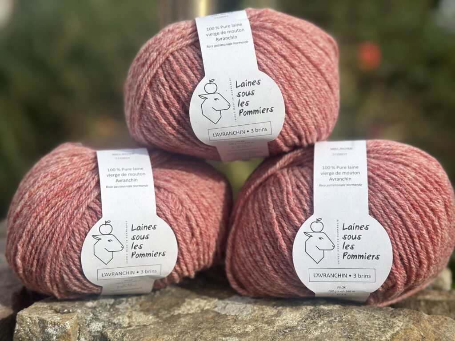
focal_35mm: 48
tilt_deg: -7.0
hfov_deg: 39.7
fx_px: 631
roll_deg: +0.0
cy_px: 170
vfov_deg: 30.3
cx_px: 228
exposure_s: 1/5000
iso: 100
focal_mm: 6.86
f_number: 1.78
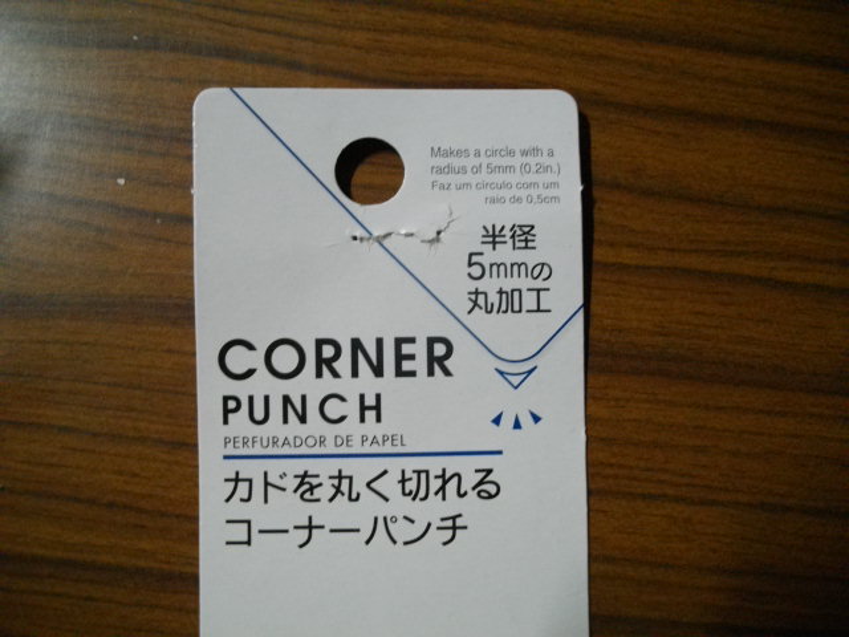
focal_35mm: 31
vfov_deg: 45.4
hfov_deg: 58.4
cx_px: 424
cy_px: 318
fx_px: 760
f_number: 2.9
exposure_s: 1/50
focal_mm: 5.7
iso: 331
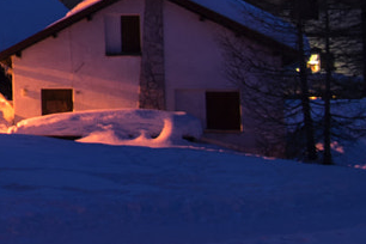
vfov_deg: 5.1
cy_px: -153
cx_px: -530
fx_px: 2714
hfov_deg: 7.2
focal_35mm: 267
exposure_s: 8
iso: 100
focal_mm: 34
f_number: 4.2
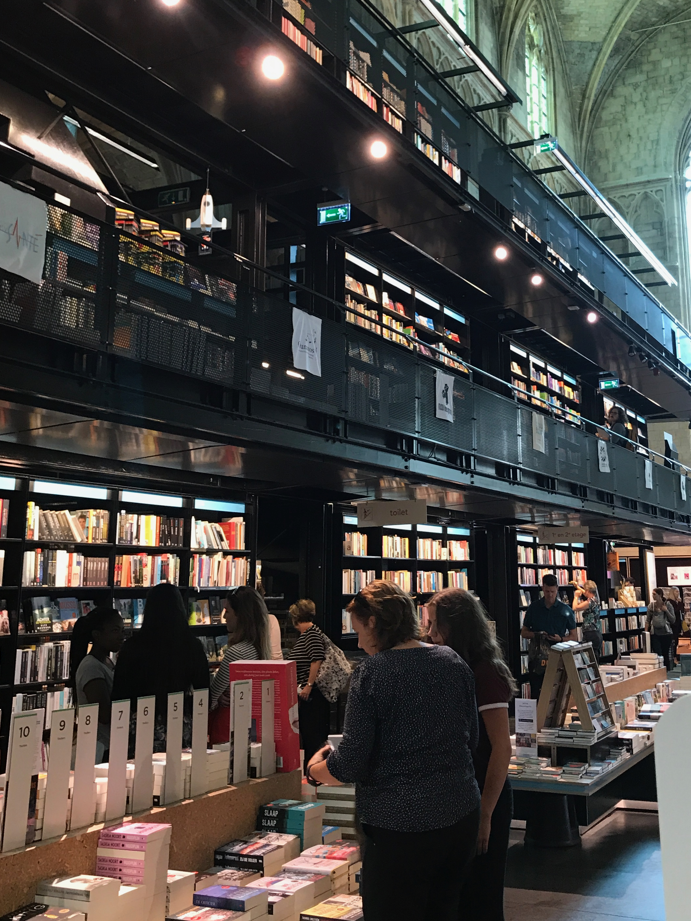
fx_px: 1064
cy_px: 336
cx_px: 433
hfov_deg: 35.8
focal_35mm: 40
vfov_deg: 46.3
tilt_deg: +13.3
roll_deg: +0.3
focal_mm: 3.99
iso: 32
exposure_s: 1/20
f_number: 1.8
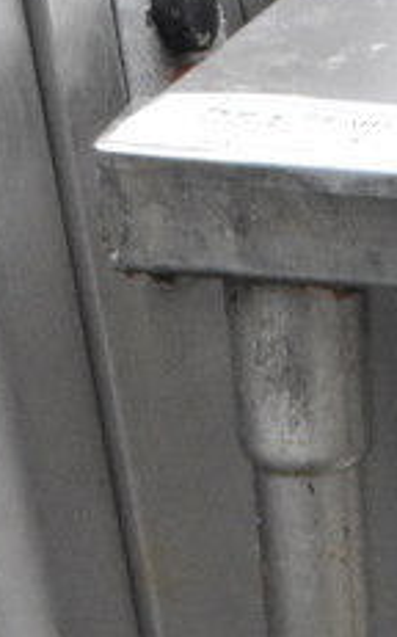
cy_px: 1088
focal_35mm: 188
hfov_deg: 6.8
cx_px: 714
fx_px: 3261
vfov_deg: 10.6
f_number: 16
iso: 6400
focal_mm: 31
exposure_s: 1/1000
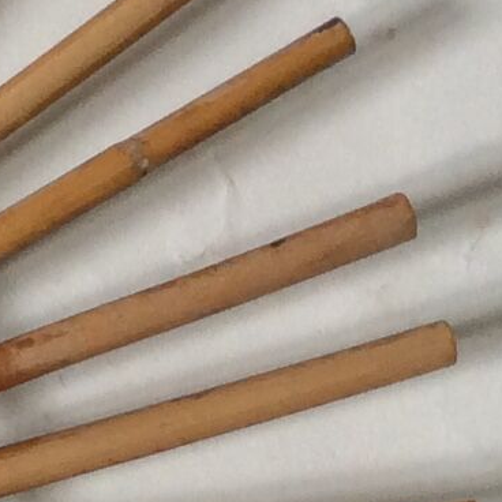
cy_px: 655
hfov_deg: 7.9
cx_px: -823
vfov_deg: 8.7
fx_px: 3265
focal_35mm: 199
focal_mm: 3.3
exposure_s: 1/25
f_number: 2.4
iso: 40
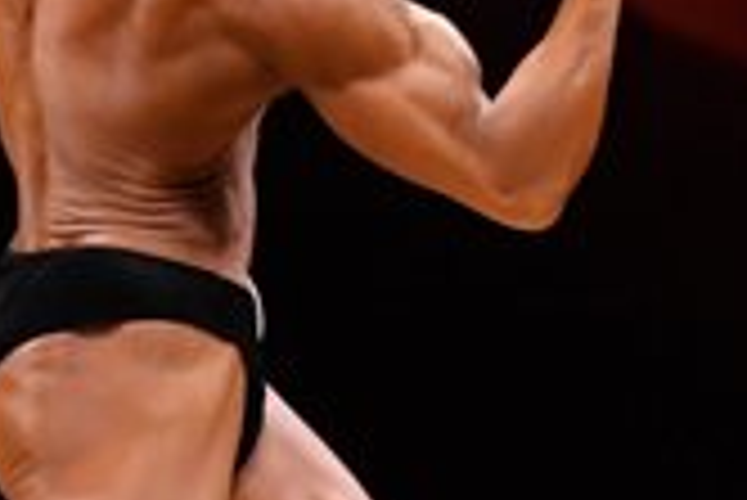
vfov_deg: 1.2
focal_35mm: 1120
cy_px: 185
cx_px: 173
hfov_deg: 1.8
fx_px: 23260
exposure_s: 1/400
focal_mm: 160
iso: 4000
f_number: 5.6
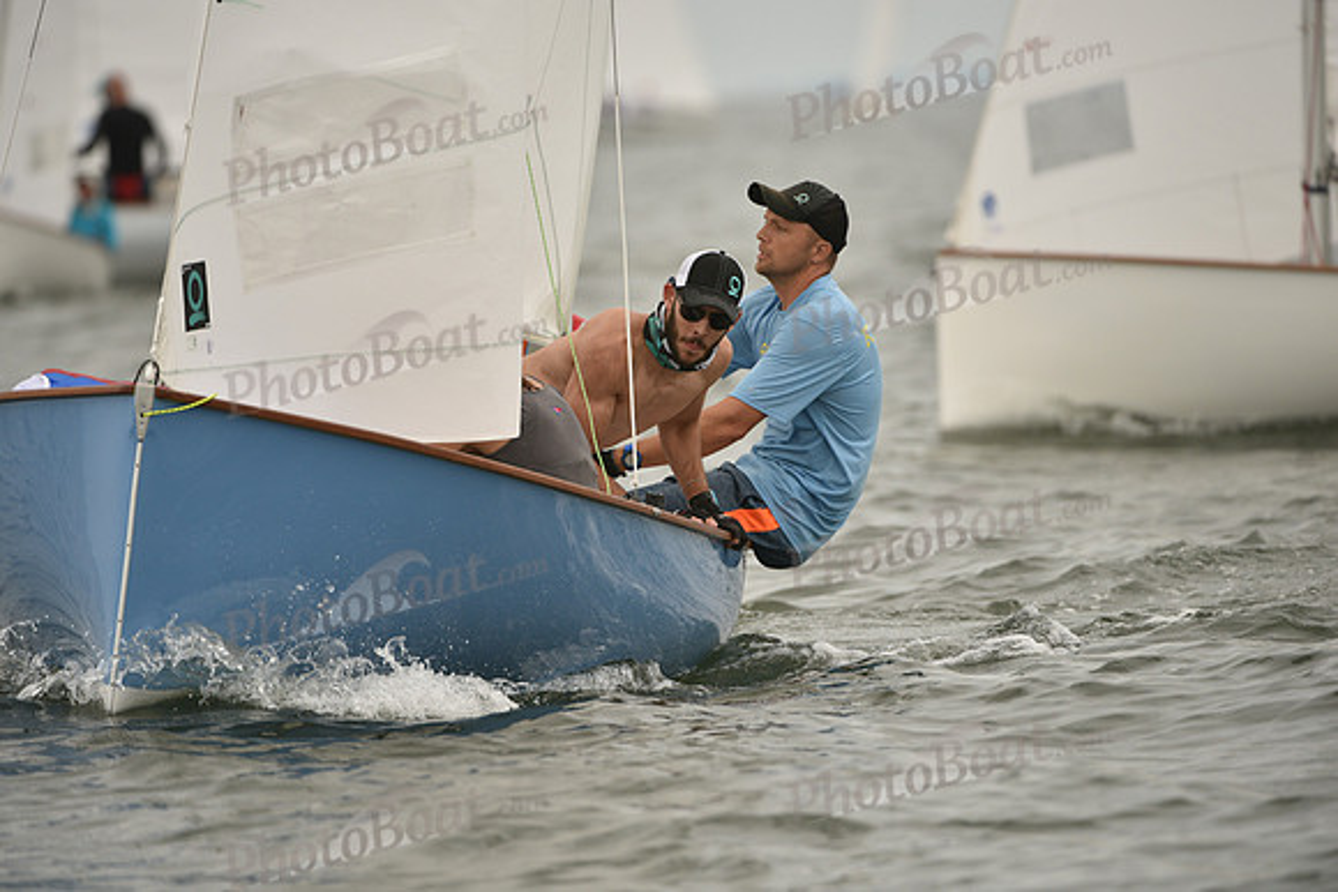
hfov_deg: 5.2
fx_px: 14869
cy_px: 446
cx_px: 669
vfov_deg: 3.4
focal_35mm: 400
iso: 320
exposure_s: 1/2000
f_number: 4.5
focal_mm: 400
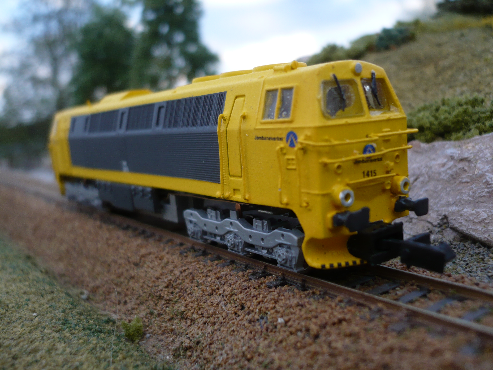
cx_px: 246
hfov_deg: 52.6
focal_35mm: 35
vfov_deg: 40.7
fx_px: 498
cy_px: 185
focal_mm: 5.8
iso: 100
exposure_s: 1/250
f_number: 2.8
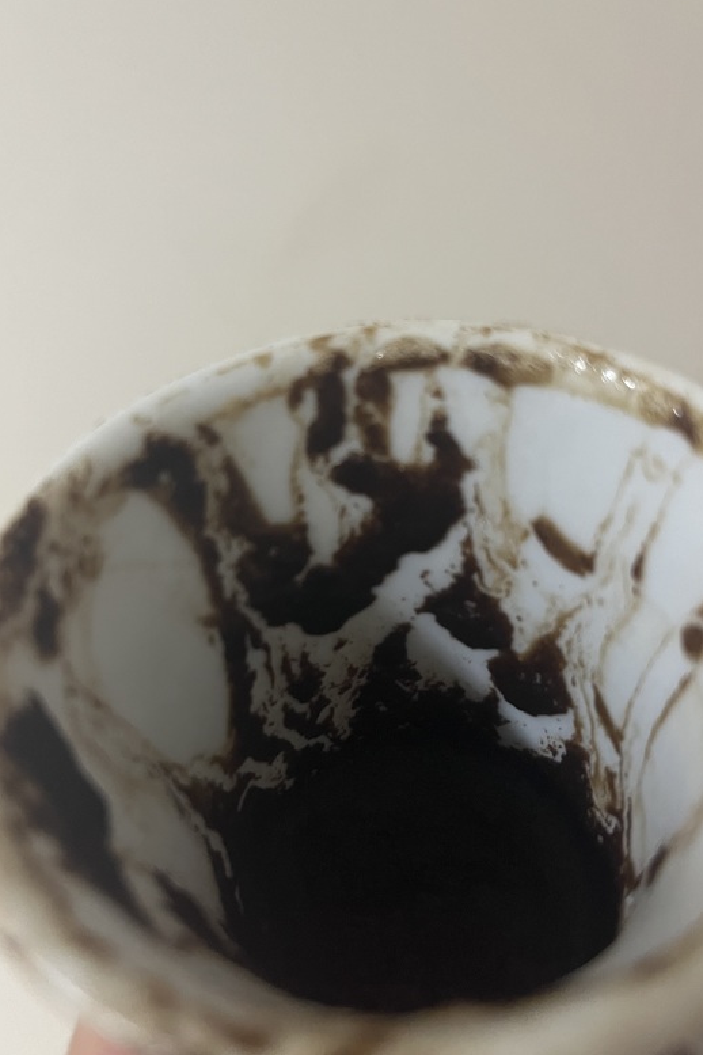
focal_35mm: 32
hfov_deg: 41.1
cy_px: 550
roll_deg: +5.0
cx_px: 354
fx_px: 937
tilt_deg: -23.6
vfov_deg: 58.7
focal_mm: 5.1
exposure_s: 1/33
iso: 500
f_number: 1.6
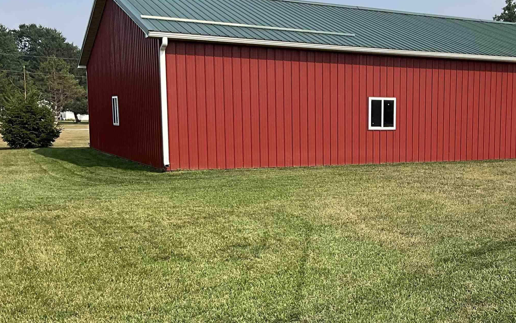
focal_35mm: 47
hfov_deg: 41.5
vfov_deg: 27.3
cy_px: 200
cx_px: 381
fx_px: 661
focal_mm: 3
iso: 25
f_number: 1.8
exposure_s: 1/1730
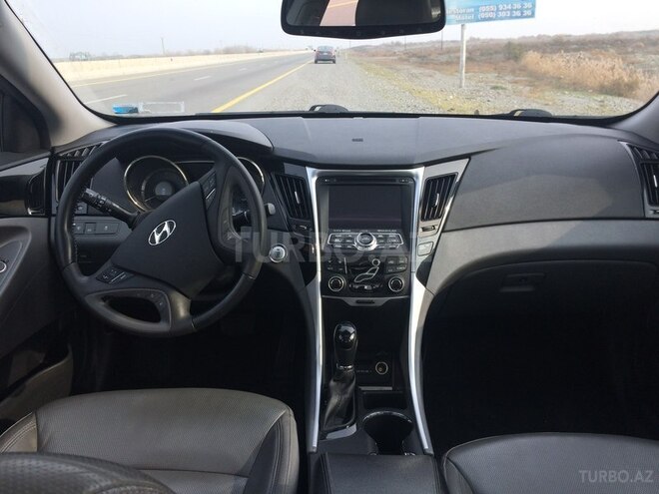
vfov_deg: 48.2
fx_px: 552
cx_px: 330
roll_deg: +2.4
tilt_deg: -18.9
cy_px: 247
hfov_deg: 61.7
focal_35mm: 29
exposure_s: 1/351
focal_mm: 4.15
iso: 32
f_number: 2.2
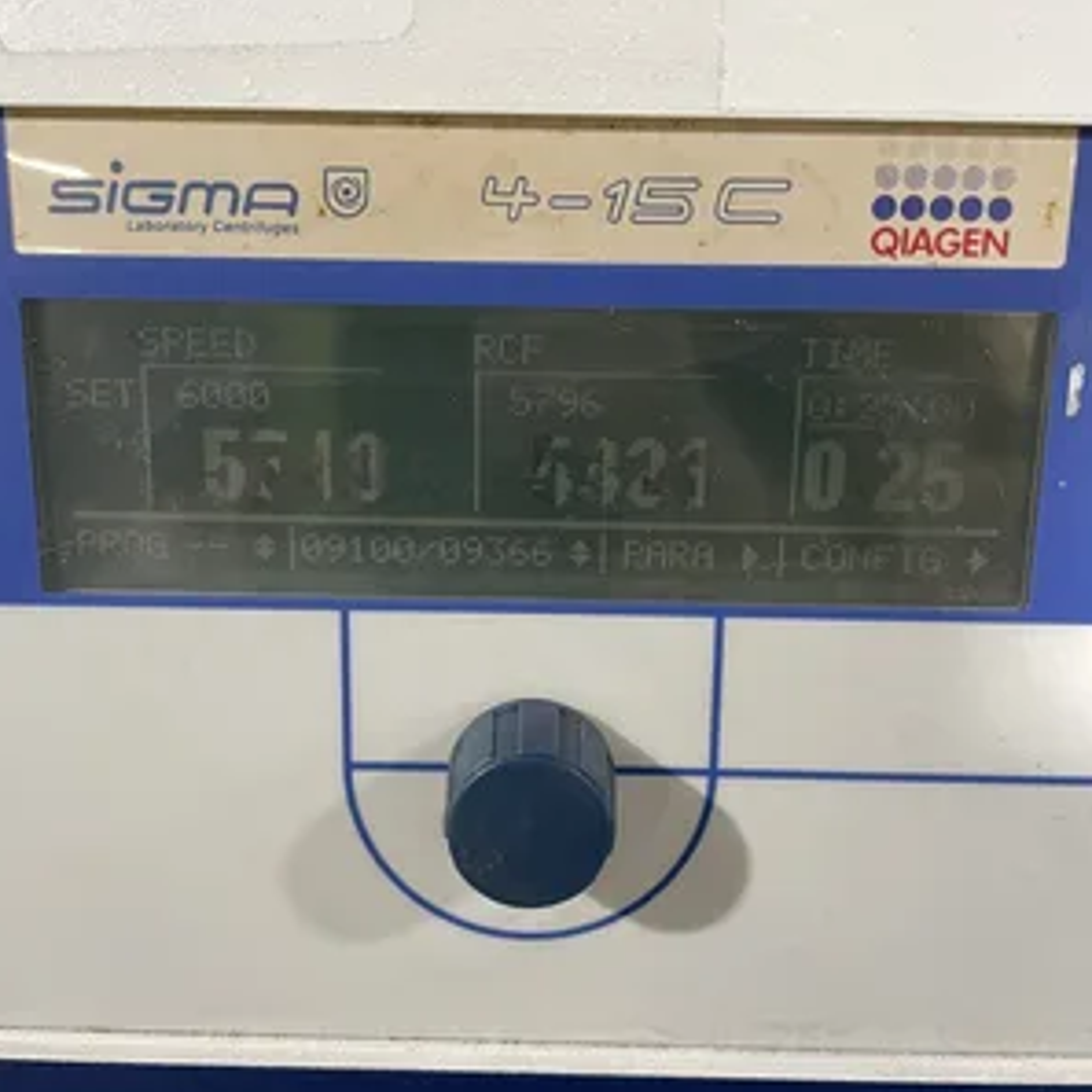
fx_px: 1106
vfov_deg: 52.5
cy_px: 555
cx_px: 544
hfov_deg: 52.5
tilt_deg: -33.2
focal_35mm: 31
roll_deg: -0.5
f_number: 1.6
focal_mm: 4.2
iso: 160
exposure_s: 1/60
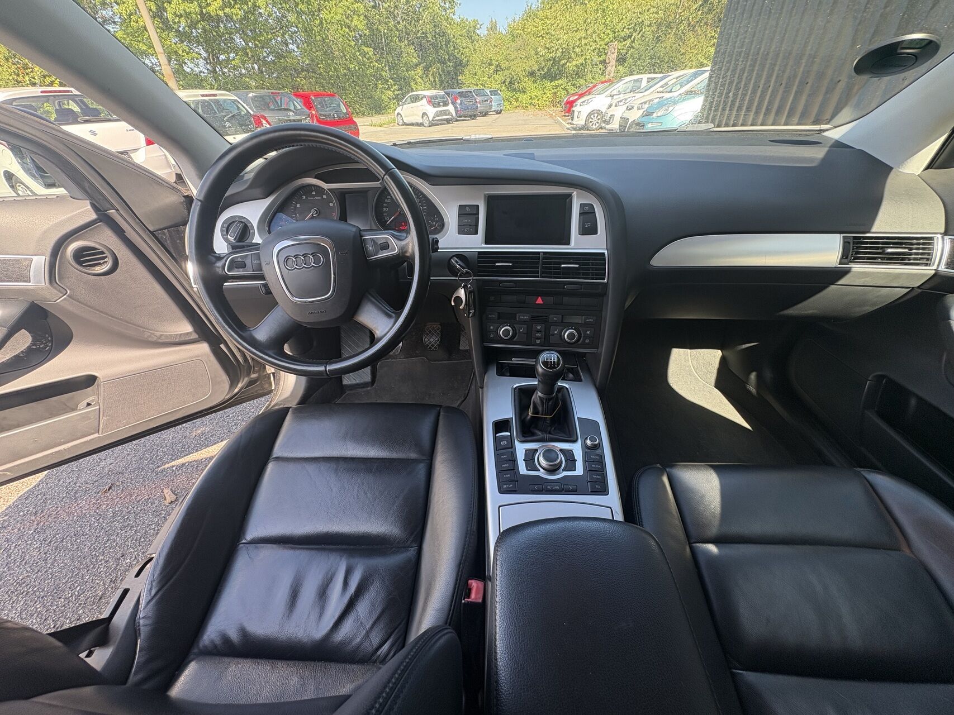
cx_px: 477
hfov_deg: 102.1
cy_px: 358
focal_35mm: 14
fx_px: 386
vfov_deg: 85.7
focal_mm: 2.22
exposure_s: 1/119
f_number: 2.2
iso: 80
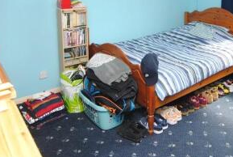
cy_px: 14
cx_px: 165
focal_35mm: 37
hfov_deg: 50.2
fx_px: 241
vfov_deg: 33.9
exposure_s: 1/60
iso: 200
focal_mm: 11
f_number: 4
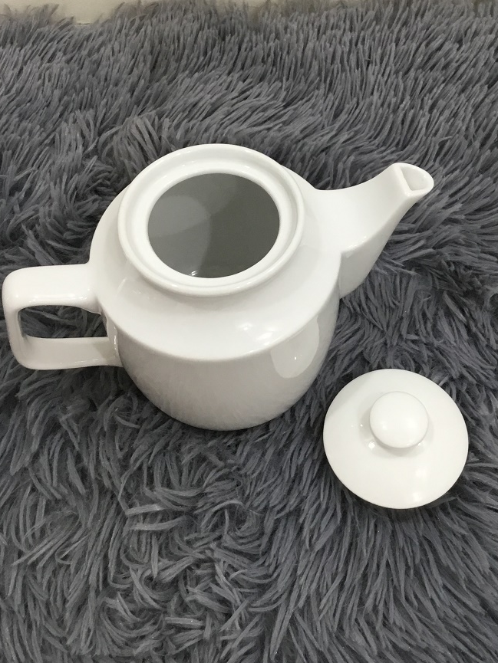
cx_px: 298
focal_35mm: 43
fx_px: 825
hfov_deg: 33.5
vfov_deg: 43.5
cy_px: 251
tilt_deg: -56.5
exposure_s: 1/33
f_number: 2.4
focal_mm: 3.3
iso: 100
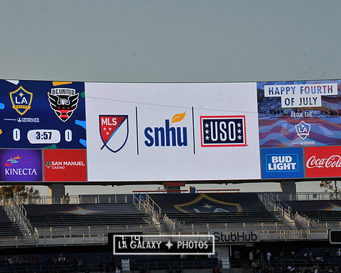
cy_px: 137
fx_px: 1555
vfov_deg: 10.0
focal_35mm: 154
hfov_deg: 12.5
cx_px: 164
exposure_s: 1/640
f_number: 13
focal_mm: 135
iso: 400
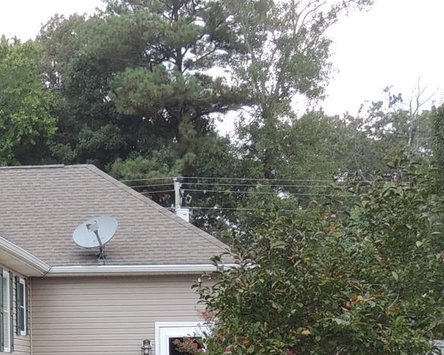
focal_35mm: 116
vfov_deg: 13.1
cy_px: 350
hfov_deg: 16.3
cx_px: 22
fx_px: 1524
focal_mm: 5.8
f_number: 3.2
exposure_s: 1/320
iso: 100
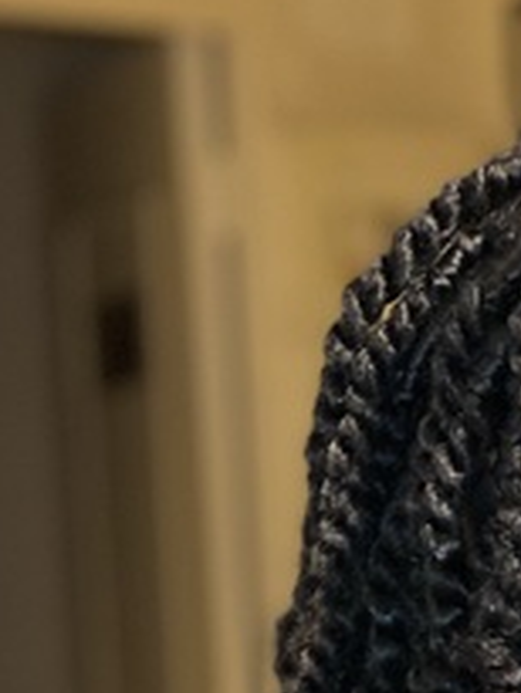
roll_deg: +1.4
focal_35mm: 152
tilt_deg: -9.2
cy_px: 990
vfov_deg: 12.4
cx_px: 670
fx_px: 3047
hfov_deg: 9.6
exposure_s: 1/14
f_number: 2
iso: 400
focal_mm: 6
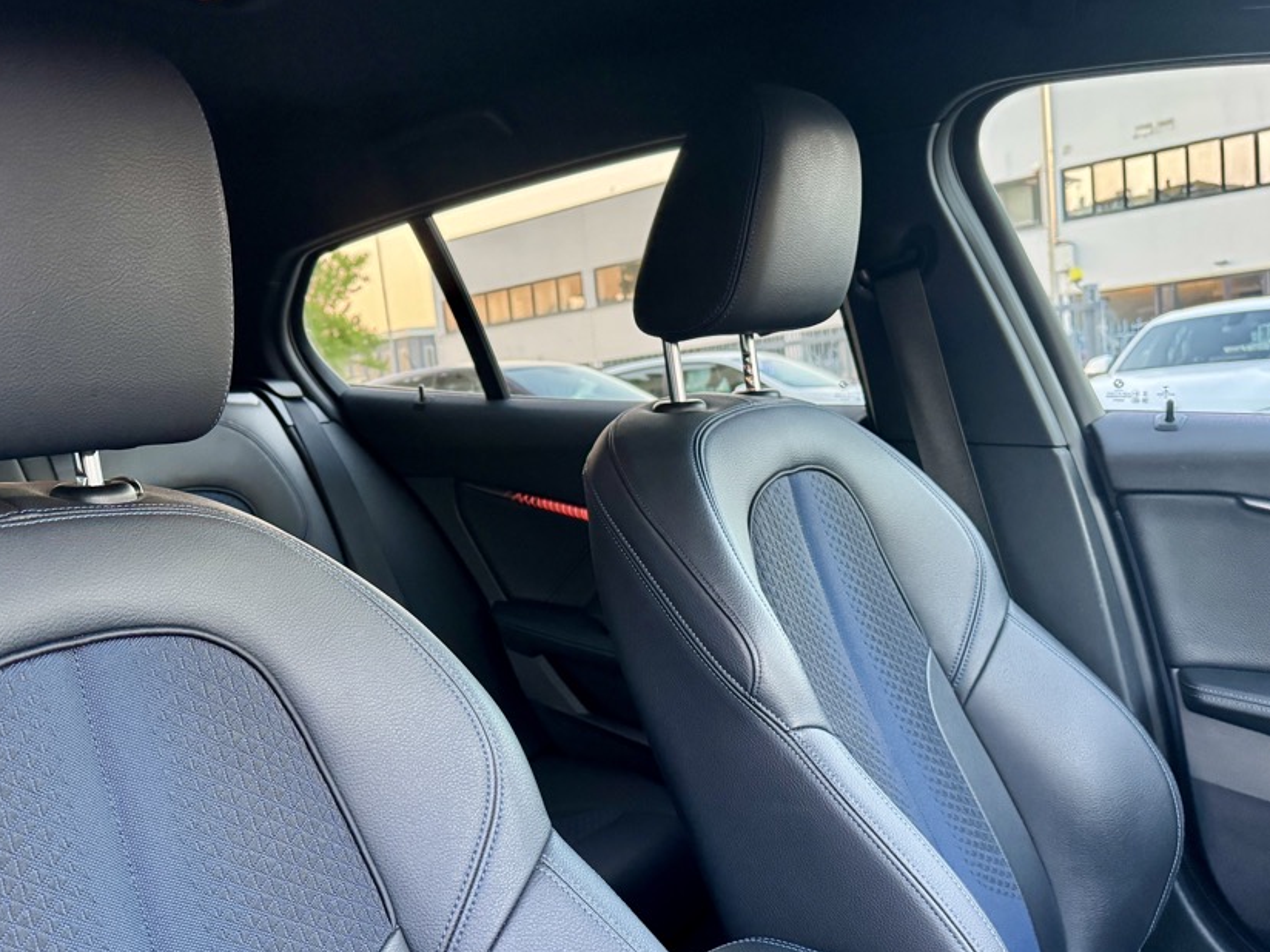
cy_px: 573
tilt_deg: -8.3
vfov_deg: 41.6
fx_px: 1247
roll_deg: +6.7
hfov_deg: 53.3
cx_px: 467
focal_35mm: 34
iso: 800
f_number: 1.78
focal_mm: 6.76
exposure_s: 1/56
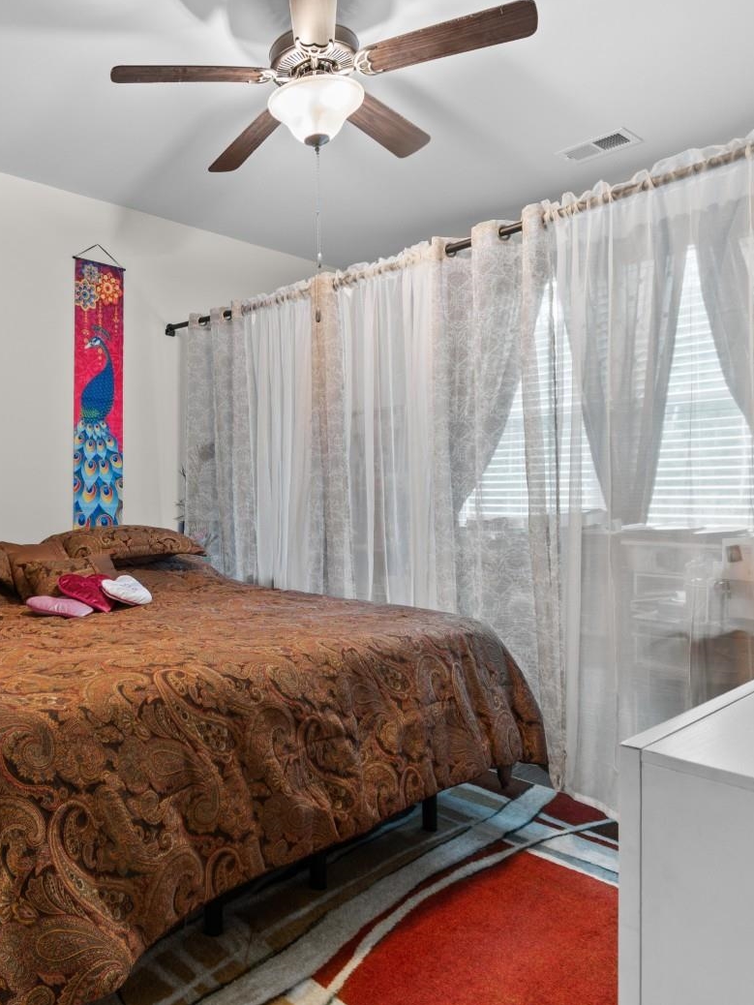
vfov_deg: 71.6
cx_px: 197
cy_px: 488
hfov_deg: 54.4
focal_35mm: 24
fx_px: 697
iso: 100
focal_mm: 11
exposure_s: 1.3
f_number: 4.8
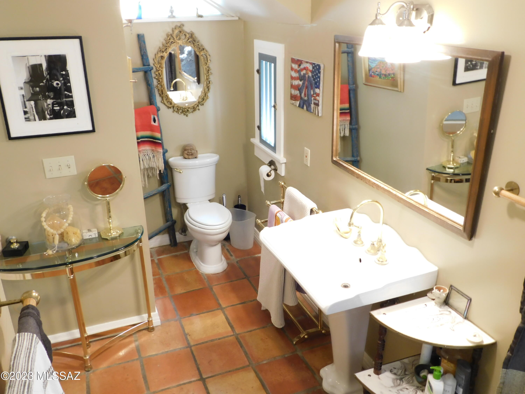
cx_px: 262
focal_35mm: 30
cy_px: 197
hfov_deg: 60.0
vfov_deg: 46.8
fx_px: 455
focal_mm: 5.3
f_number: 3.2
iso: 400
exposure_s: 1/20
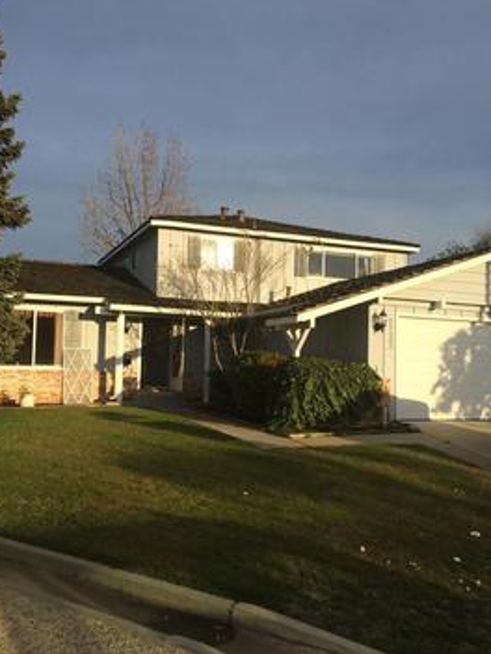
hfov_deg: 42.9
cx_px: 223
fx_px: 624
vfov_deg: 55.3
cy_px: 333
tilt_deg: -0.9
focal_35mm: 33
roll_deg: -2.5
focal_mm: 4.15
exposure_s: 1/1282
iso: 32
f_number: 2.2
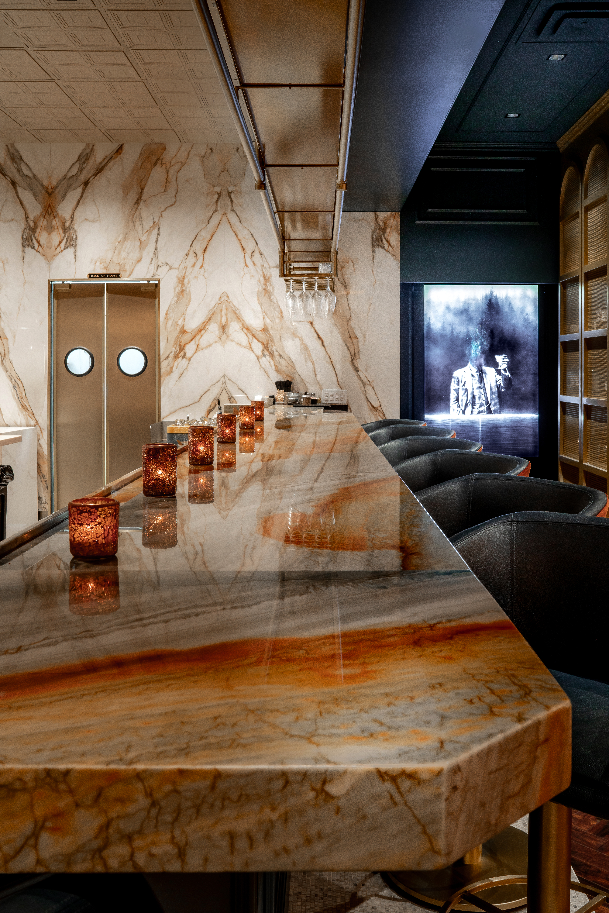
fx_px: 888
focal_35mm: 35
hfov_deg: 37.9
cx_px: 304
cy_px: 456
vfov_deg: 54.4
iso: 500
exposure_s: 1/2
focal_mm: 35
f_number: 11
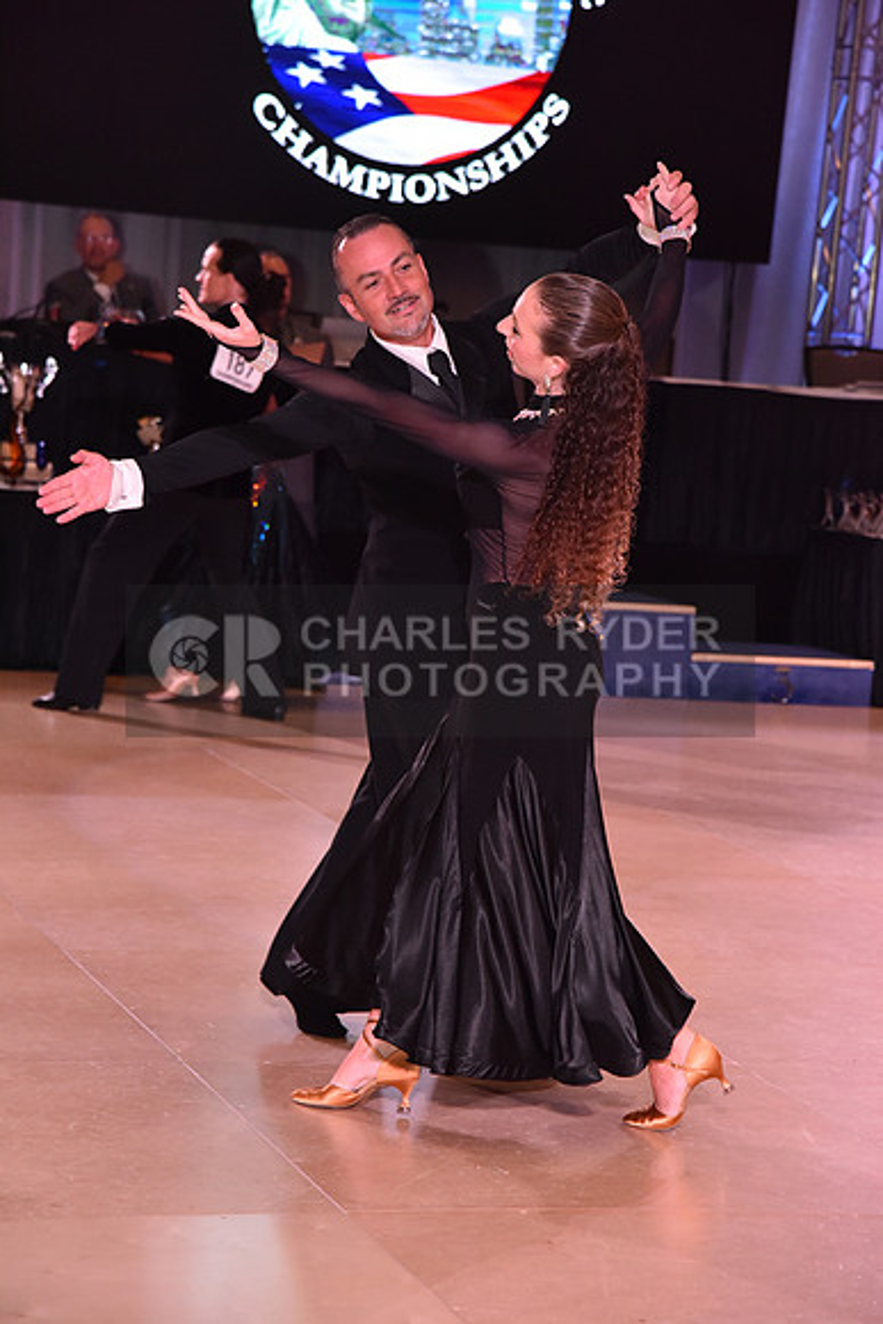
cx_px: 442
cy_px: 662
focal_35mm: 100
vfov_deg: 20.4
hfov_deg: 13.7
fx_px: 3677
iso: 2500
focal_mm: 100
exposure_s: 1/320
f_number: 6.3
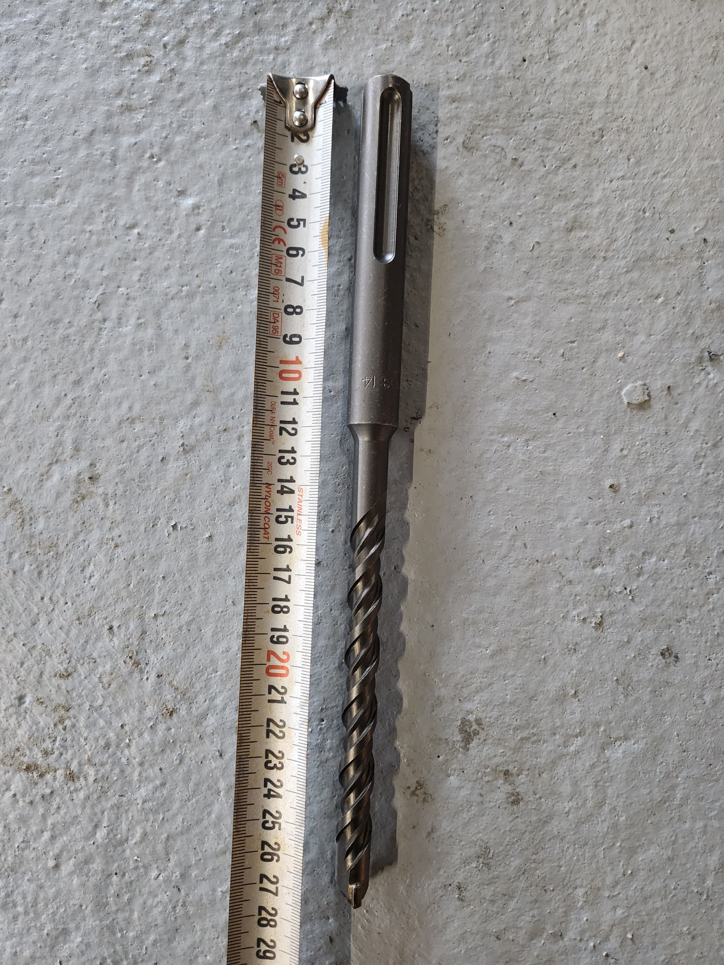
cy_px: 482
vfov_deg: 73.9
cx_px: 362
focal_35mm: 23
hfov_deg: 58.9
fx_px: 641
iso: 1000
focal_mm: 5.4
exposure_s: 1/100
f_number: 1.8
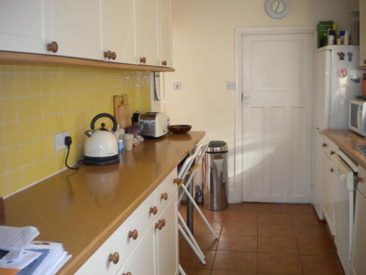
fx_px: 370
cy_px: 138
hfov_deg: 52.6
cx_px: 183
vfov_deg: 40.7
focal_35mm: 35
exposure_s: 1/60.1
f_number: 3.1
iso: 173
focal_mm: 6.3
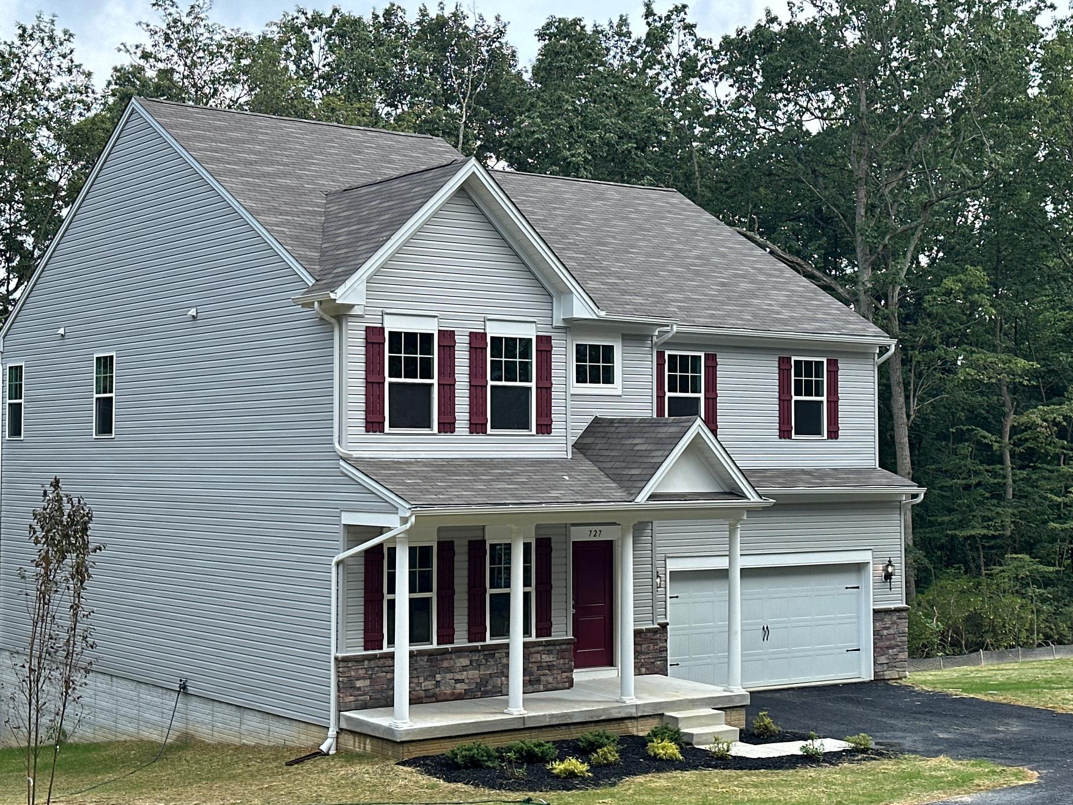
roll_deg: -0.1
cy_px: 413
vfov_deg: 26.1
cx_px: 514
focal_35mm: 56
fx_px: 1736
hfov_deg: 34.3
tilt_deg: +1.4
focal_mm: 6.86
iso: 64
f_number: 1.78
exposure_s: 1/1000
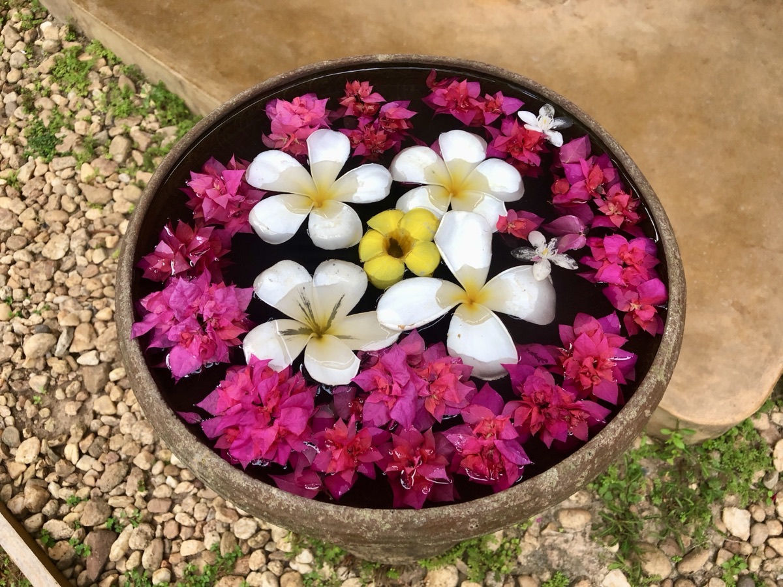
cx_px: 392
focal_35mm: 28
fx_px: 633
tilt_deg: -59.4
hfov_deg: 63.4
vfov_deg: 49.7
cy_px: 294
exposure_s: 1/30
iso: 25
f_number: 1.8
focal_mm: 3.99
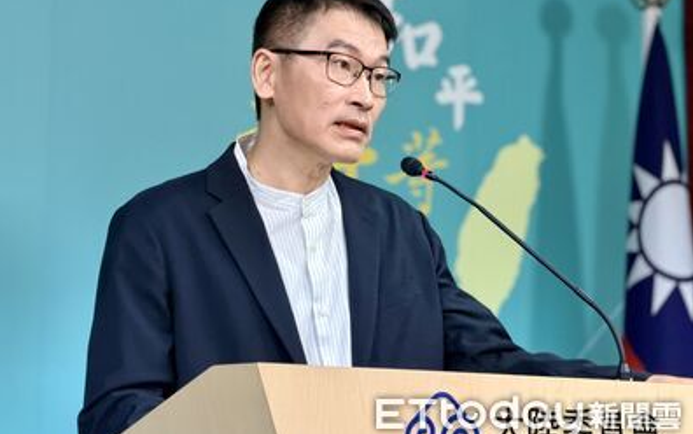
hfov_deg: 19.4
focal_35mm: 107
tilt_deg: +6.2
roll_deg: -0.1
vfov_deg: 12.2
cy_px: 187
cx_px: 345
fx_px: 2022
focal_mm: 16.89
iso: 320
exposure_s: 1/120
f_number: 2.8
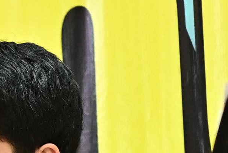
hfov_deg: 3.3
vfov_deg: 2.2
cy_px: 287
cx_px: -141
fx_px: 3943
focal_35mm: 622
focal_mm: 85
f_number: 1.8
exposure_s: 1/400
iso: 1250
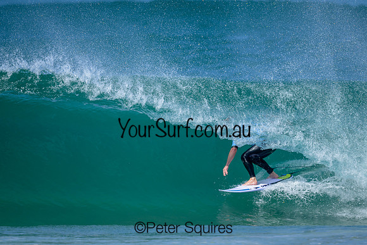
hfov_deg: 2.3
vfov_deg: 1.6
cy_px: 110
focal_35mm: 880
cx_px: 193
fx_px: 8975
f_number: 6.3
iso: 450
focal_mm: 800
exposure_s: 1/2000
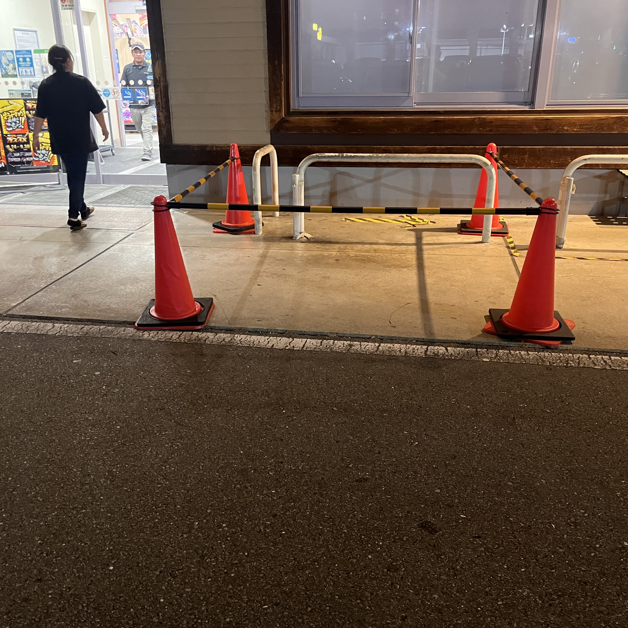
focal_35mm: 31
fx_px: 636
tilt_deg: -21.7
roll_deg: +0.5
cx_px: 304
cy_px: 314
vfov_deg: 52.5
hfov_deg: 52.5
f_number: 1.6
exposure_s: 1/30
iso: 500
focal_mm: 5.1
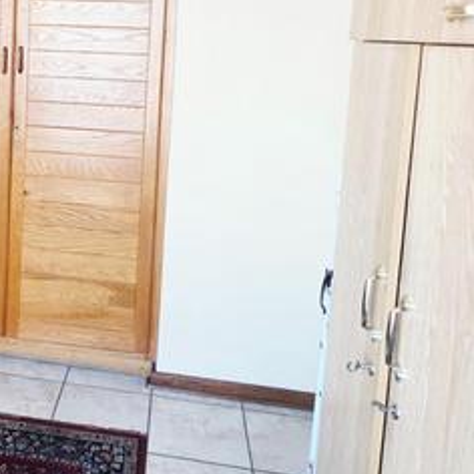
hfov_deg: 40.1
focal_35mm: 39
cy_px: 86
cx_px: 60
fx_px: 604
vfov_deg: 40.8
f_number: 1.9
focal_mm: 2.2
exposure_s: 1/60.2
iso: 400
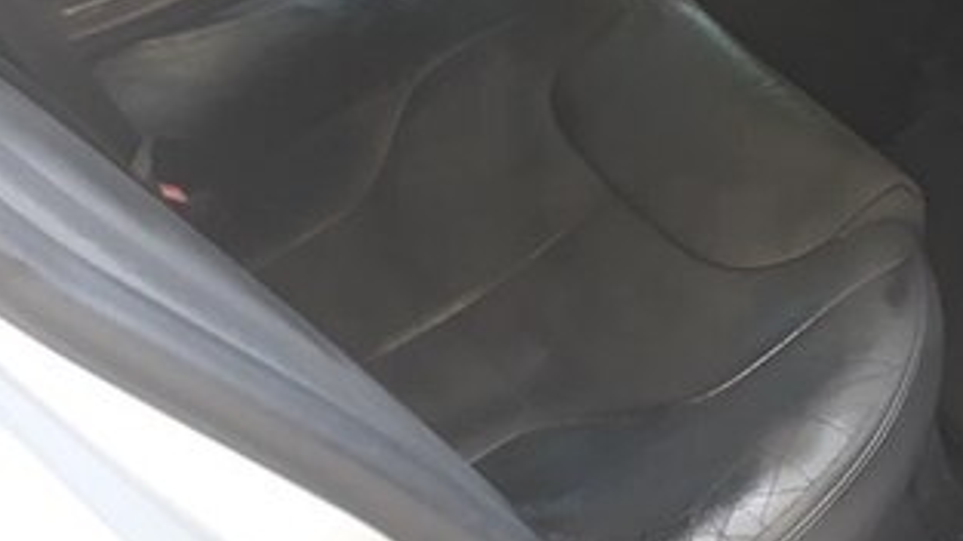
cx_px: 714
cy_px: -186
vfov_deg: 18.0
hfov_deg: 33.2
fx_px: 1583
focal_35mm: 62
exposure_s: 1/50
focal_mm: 3.71
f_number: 1.7
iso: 100
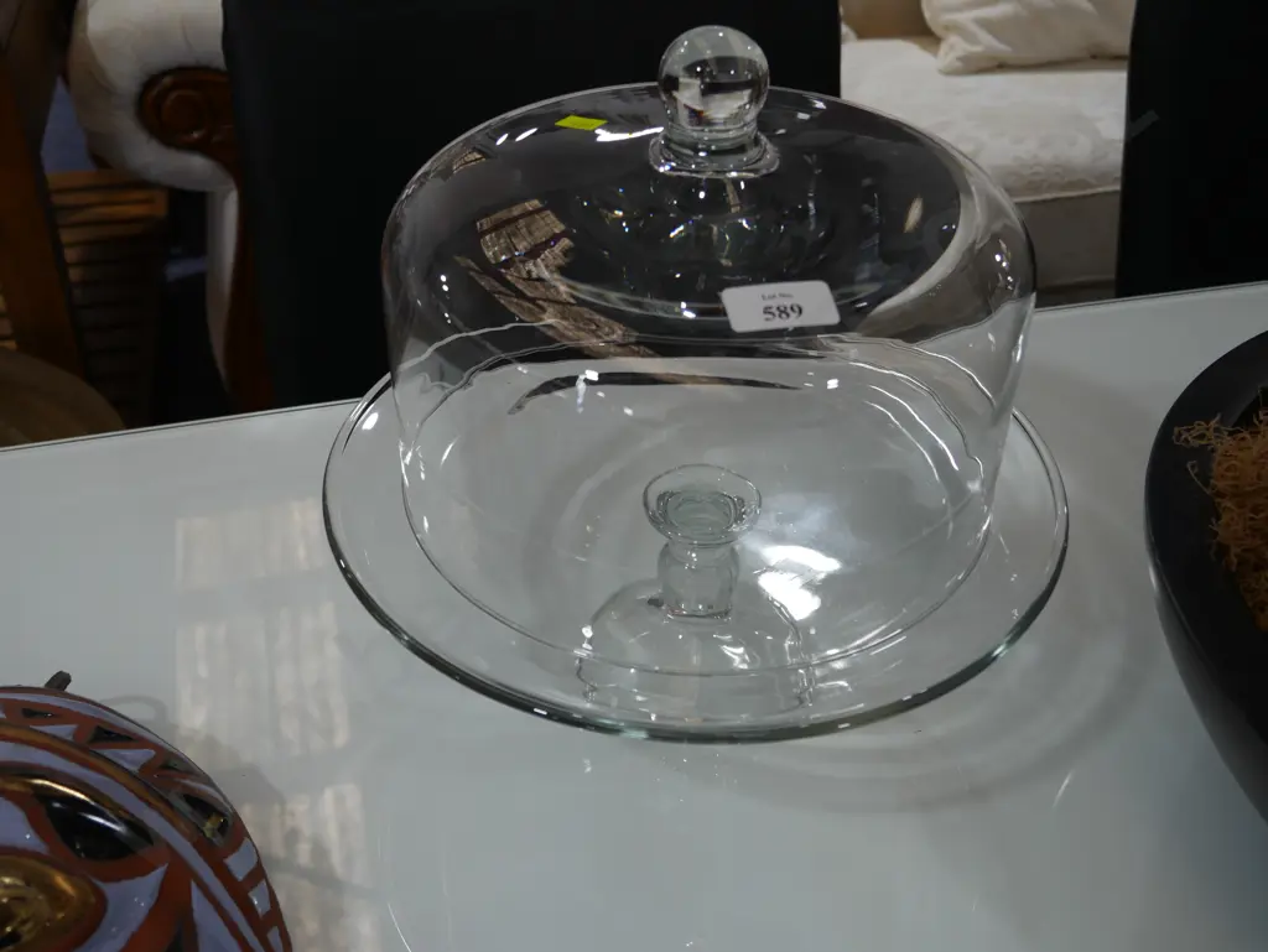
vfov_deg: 36.0
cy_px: 476
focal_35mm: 40
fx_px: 1466
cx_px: 634
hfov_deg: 46.8
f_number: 4.4
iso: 200
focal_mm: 20
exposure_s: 1/100
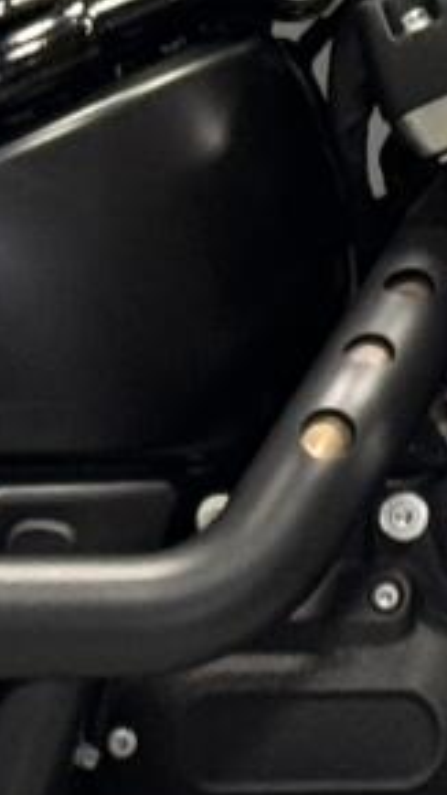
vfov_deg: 6.0
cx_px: 779
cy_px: 36
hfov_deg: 3.3
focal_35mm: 361
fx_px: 7611
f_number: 1.78
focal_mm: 6.76
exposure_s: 1/60
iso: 250
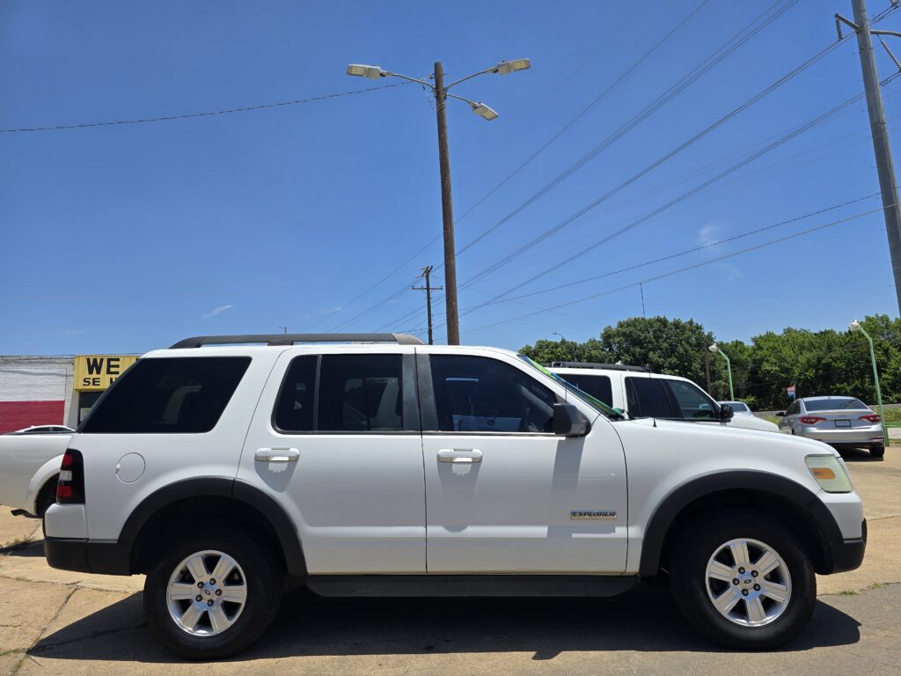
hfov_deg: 73.9
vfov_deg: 58.9
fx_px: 599
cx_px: 450
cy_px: 338
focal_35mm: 23
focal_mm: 6.3
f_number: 1.7
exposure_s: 1/1027
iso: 12
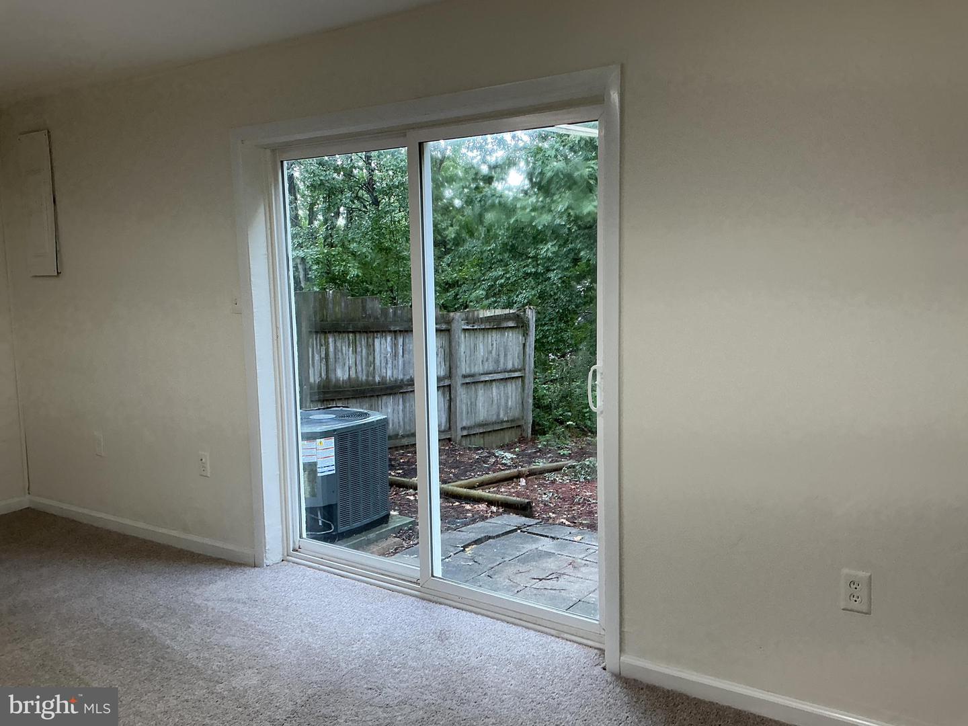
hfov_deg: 61.7
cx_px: 484
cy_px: 363
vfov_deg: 48.2
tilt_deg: -9.5
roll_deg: +3.9
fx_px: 811
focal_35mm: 29
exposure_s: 1/120
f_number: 1.8
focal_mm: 3
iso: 40
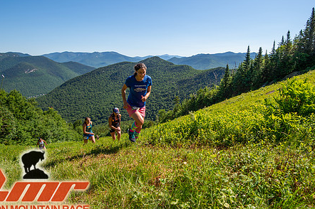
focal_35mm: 21
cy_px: 94
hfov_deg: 80.9
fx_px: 184
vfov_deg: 59.3
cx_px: 175
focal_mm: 16
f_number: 5
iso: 100
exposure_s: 1/640
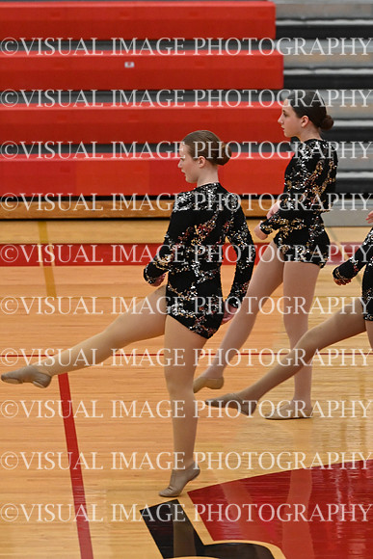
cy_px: 280
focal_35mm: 277
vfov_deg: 7.4
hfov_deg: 5.0
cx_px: 186
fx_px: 4302
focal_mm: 185
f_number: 4
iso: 5000
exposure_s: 1/400
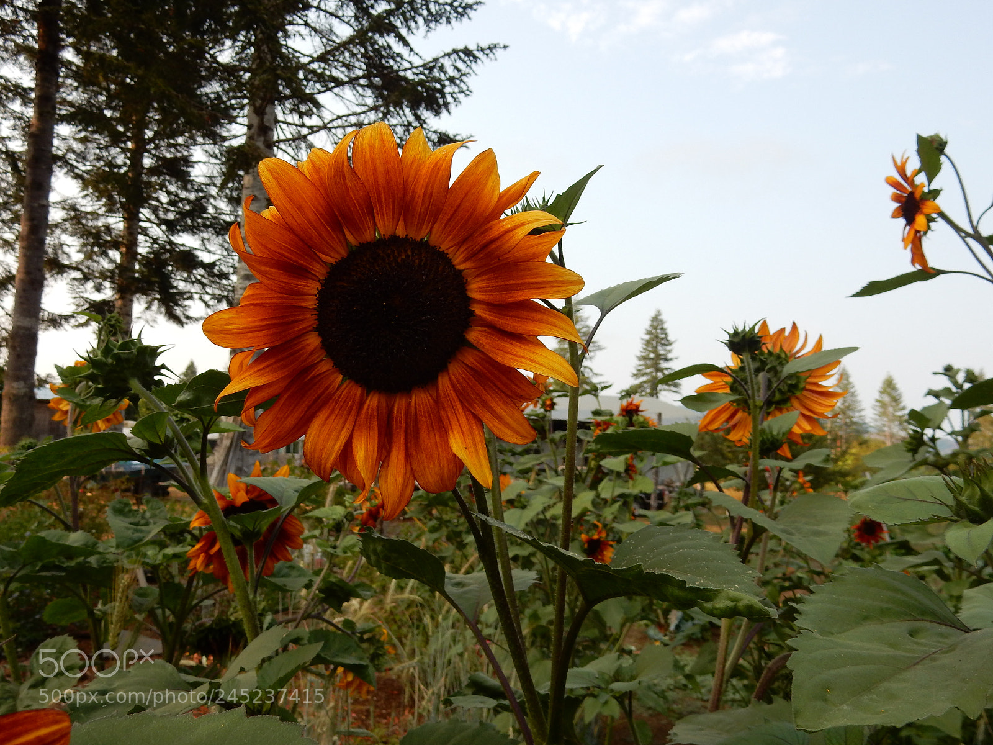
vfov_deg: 46.8
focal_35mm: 30
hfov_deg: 60.0
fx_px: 861
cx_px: 496
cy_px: 372
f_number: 4
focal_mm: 5.4
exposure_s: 1/400
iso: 125
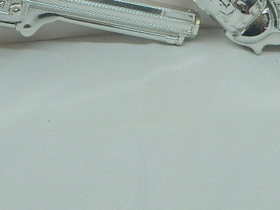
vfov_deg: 19.0
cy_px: -27
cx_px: 143
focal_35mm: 74
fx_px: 599
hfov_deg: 26.3
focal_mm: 5.6
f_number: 3.2
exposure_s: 1/200
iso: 320
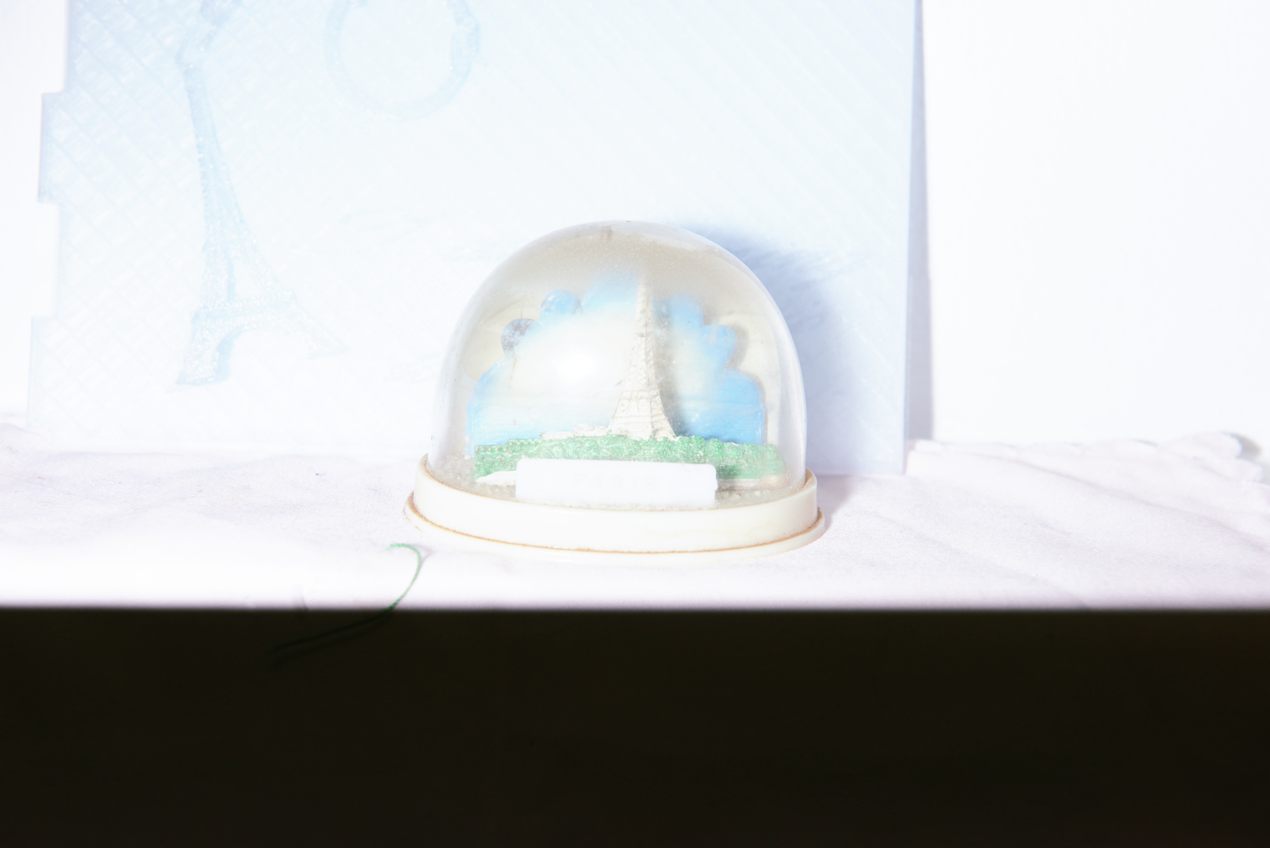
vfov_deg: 21.9
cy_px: 424
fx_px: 2188
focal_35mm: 62
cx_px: 635
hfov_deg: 32.4
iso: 400
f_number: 9
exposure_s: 1/320
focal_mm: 62
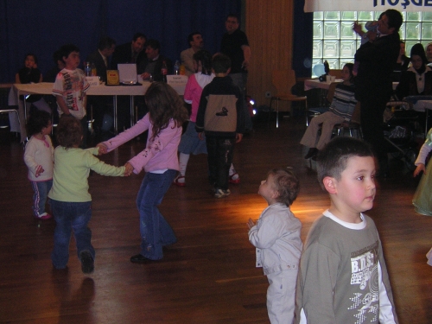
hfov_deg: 33.2
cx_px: 216
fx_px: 724
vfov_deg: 25.2
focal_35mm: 58
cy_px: 162
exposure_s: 1/60.1
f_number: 3.3
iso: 400
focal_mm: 7.6
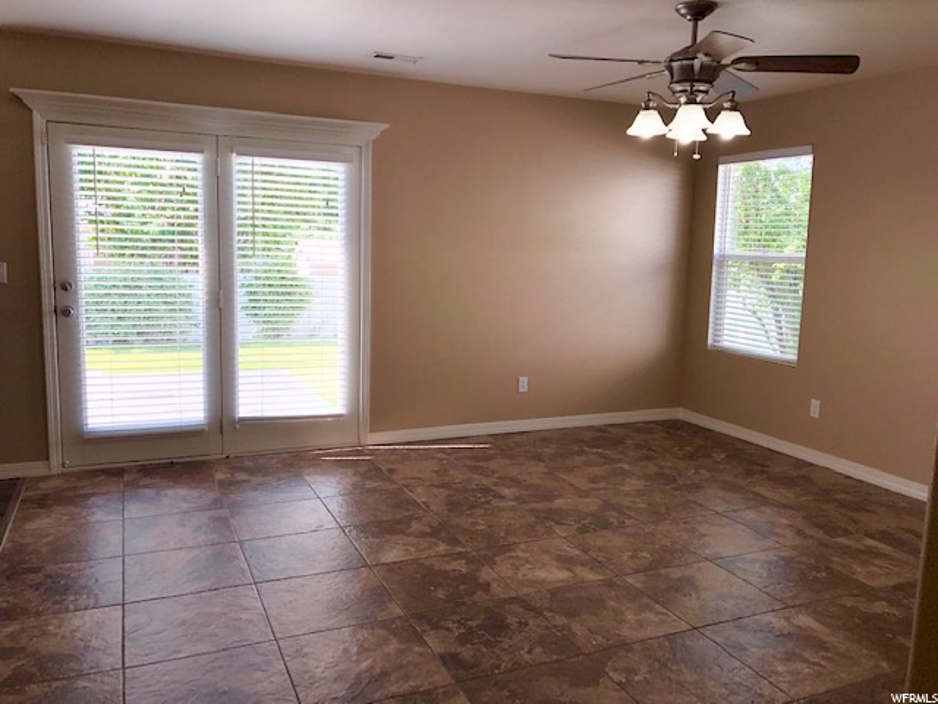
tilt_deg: -7.5
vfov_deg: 49.7
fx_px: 759
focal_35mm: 28
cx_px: 469
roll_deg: -1.7
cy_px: 352
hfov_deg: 63.4
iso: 20
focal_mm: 4
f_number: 1.8
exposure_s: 1/257
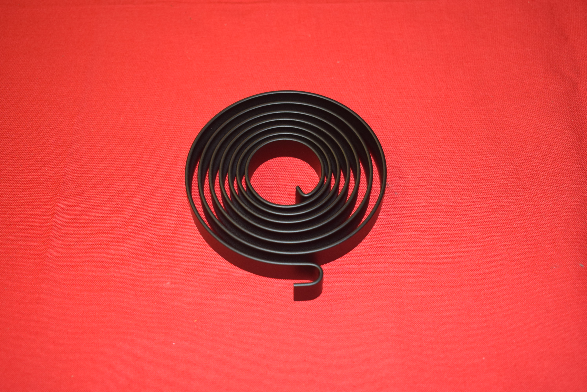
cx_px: 294
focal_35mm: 51
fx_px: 832
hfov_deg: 38.9
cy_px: 196
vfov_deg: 26.5
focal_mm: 34
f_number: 5
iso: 800
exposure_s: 1/60
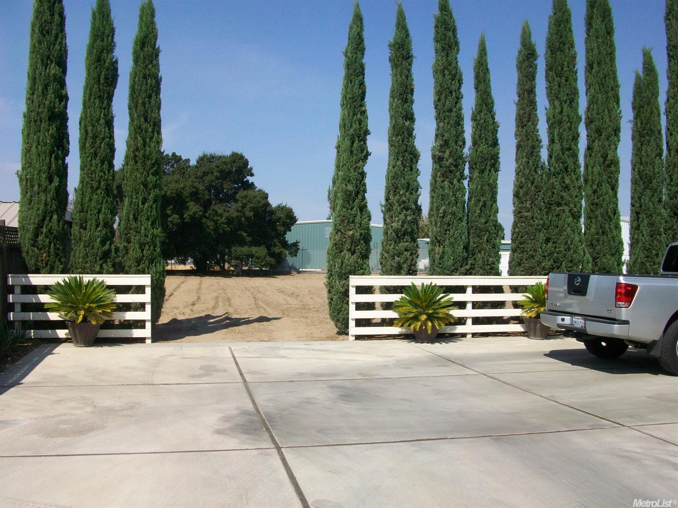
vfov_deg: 44.1
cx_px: 339
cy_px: 254
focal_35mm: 32
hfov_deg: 56.8
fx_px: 627
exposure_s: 1/400
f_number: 5.5
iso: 64
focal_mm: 5.7
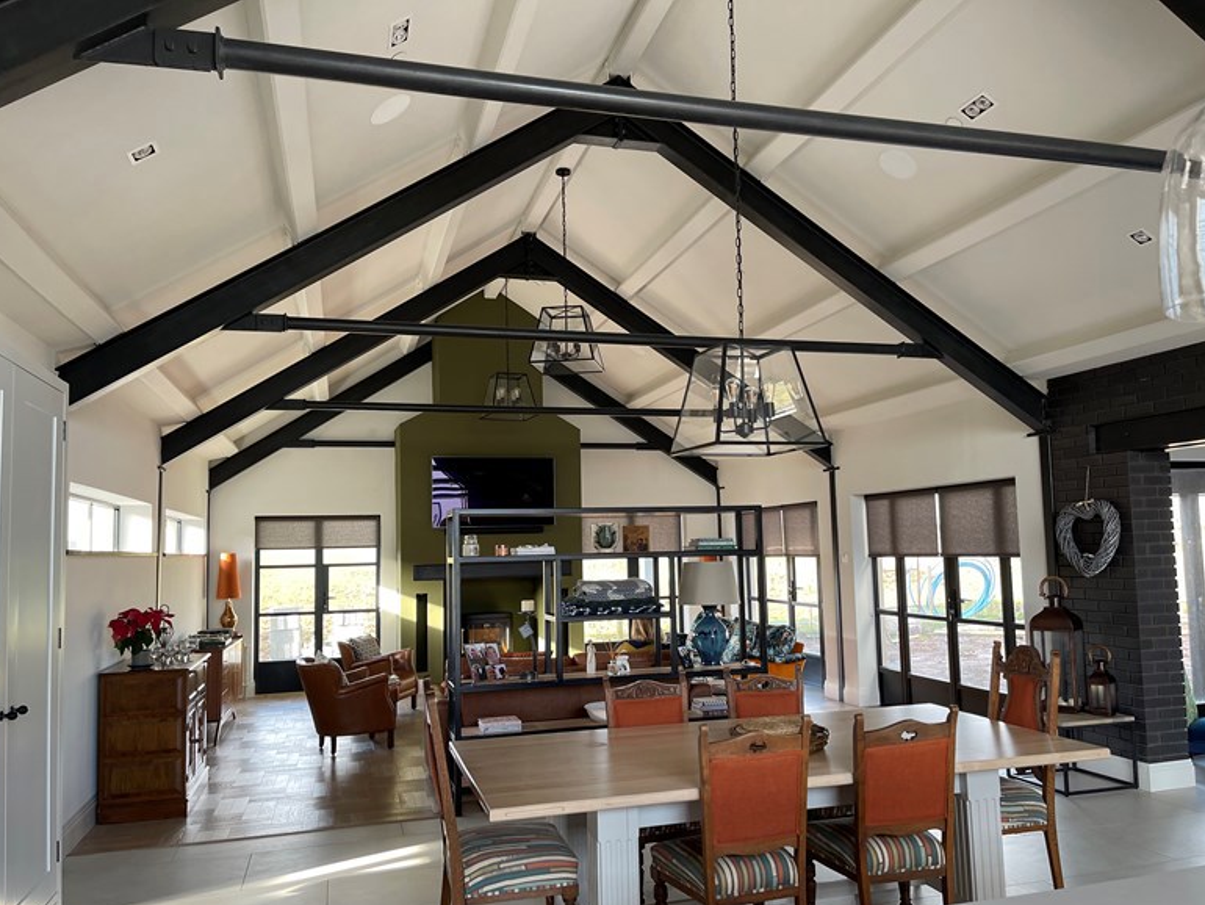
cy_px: 468
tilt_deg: +2.7
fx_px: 940
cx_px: 607
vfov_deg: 51.4
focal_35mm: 27
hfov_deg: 65.3
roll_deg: +2.5
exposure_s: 1/121
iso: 100
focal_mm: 5.1
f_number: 1.6
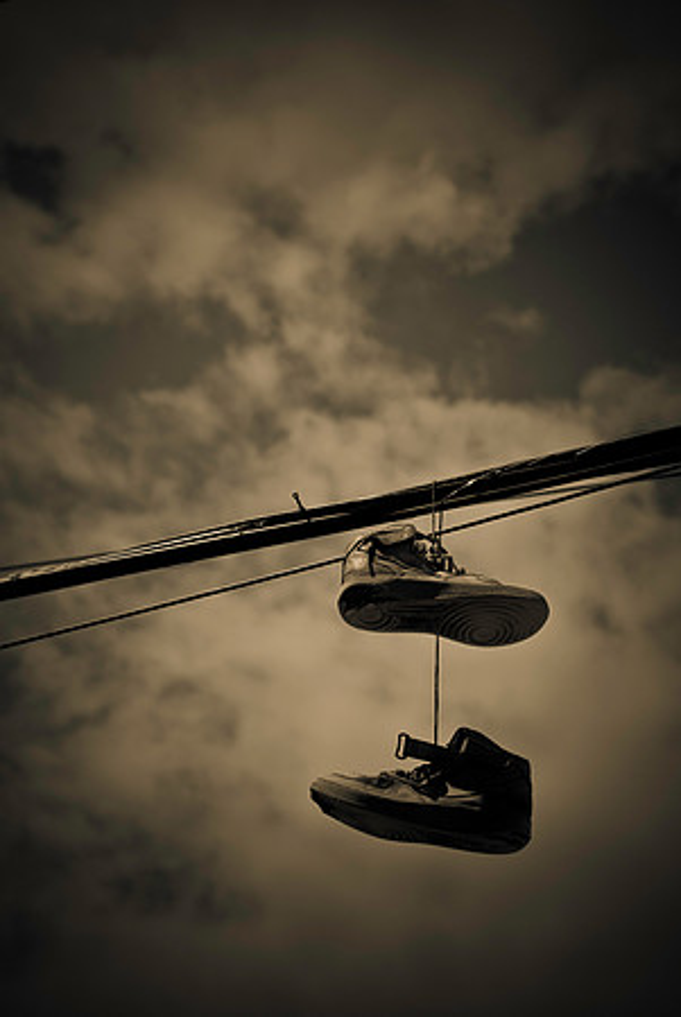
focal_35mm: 72
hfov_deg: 19.0
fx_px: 2038
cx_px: 340
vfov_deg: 28.0
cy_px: 508
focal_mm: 48
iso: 100
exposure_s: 1/1250
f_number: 4.5
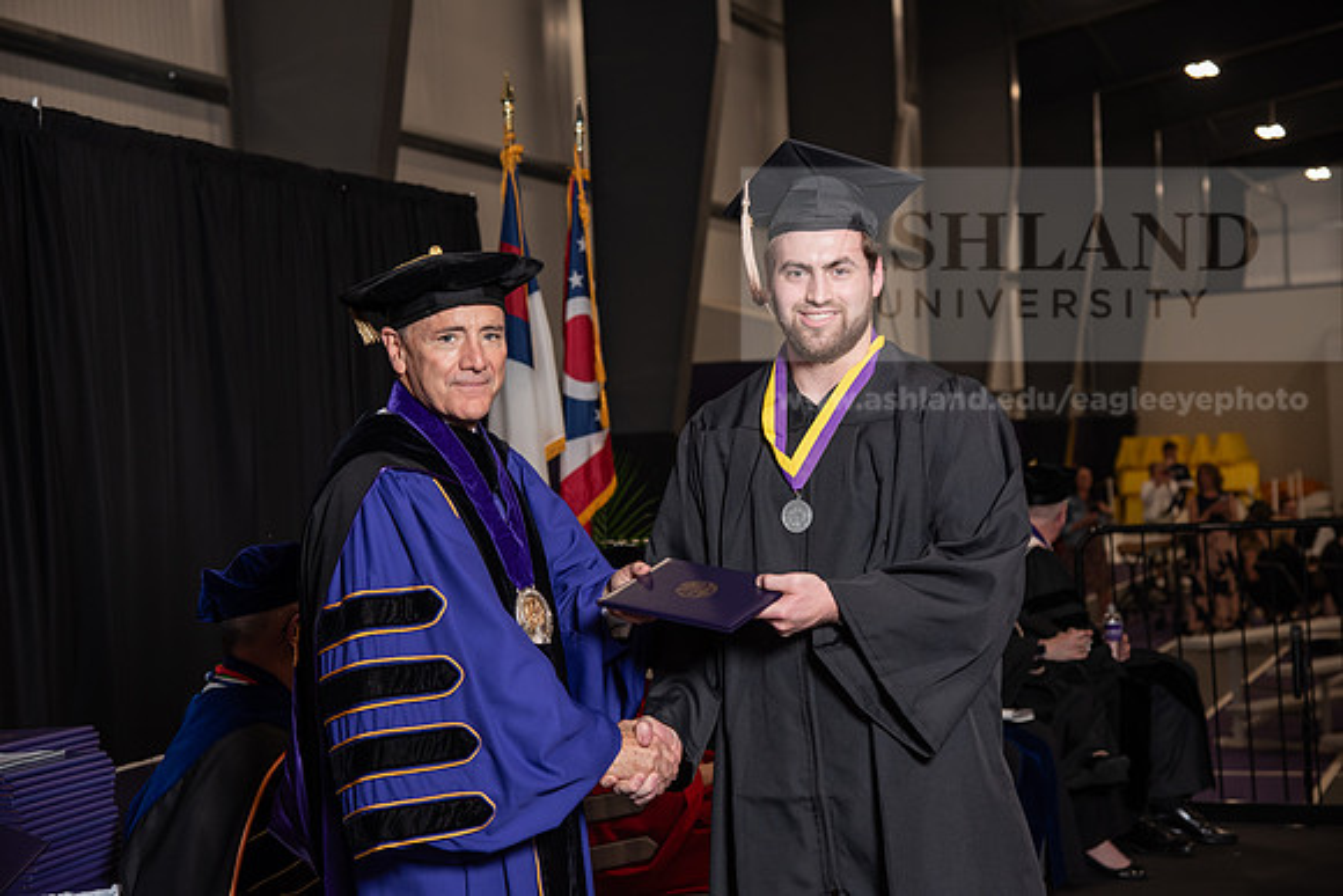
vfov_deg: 19.5
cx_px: 672
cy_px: 448
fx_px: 2612
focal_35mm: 70
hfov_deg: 28.8
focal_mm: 70
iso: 1000
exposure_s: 1/200
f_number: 5
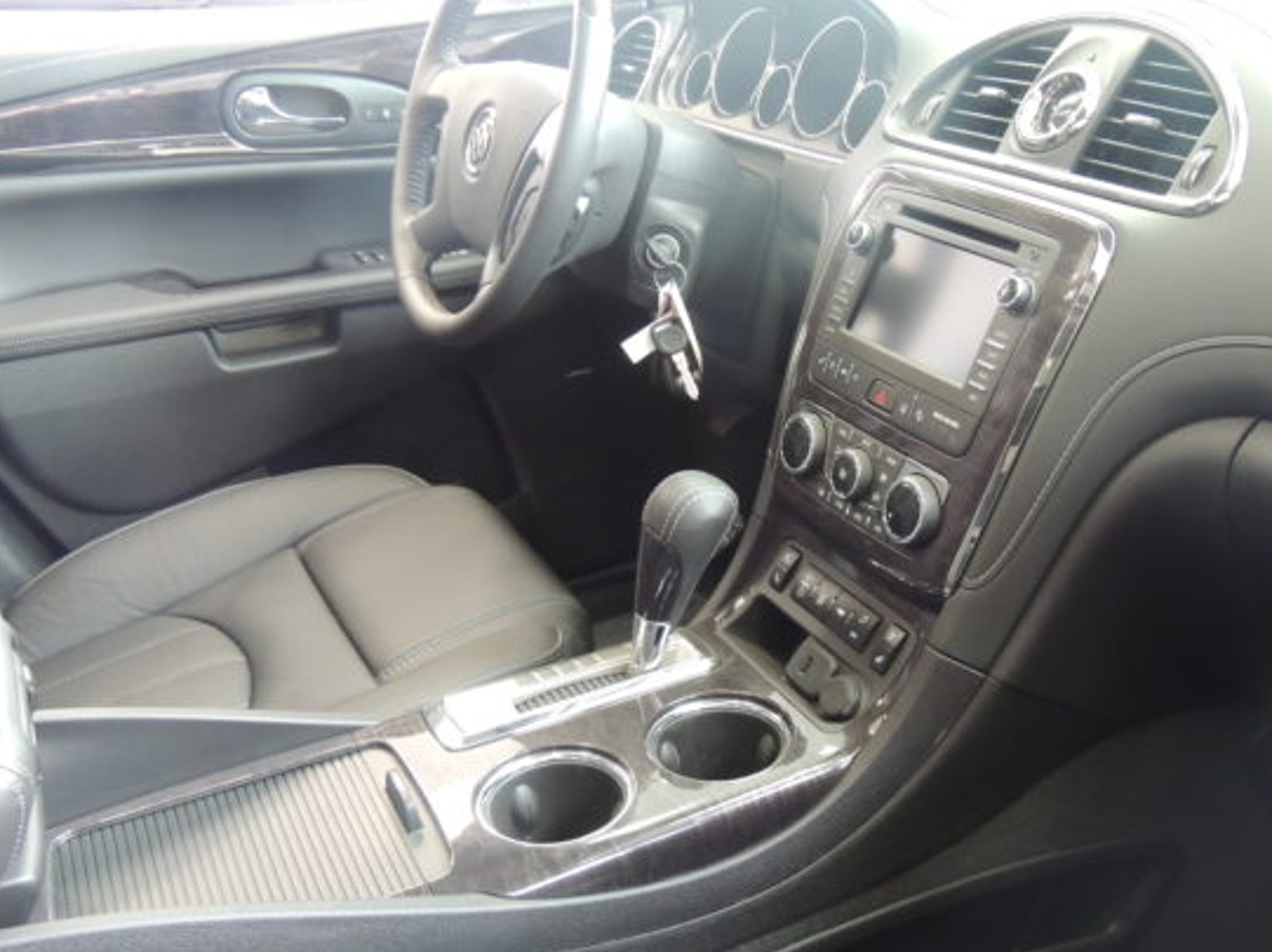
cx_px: 772
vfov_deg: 38.6
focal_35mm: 37
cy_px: 529
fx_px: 1359
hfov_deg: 49.8
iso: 500
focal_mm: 5.3
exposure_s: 1/8
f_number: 3.1
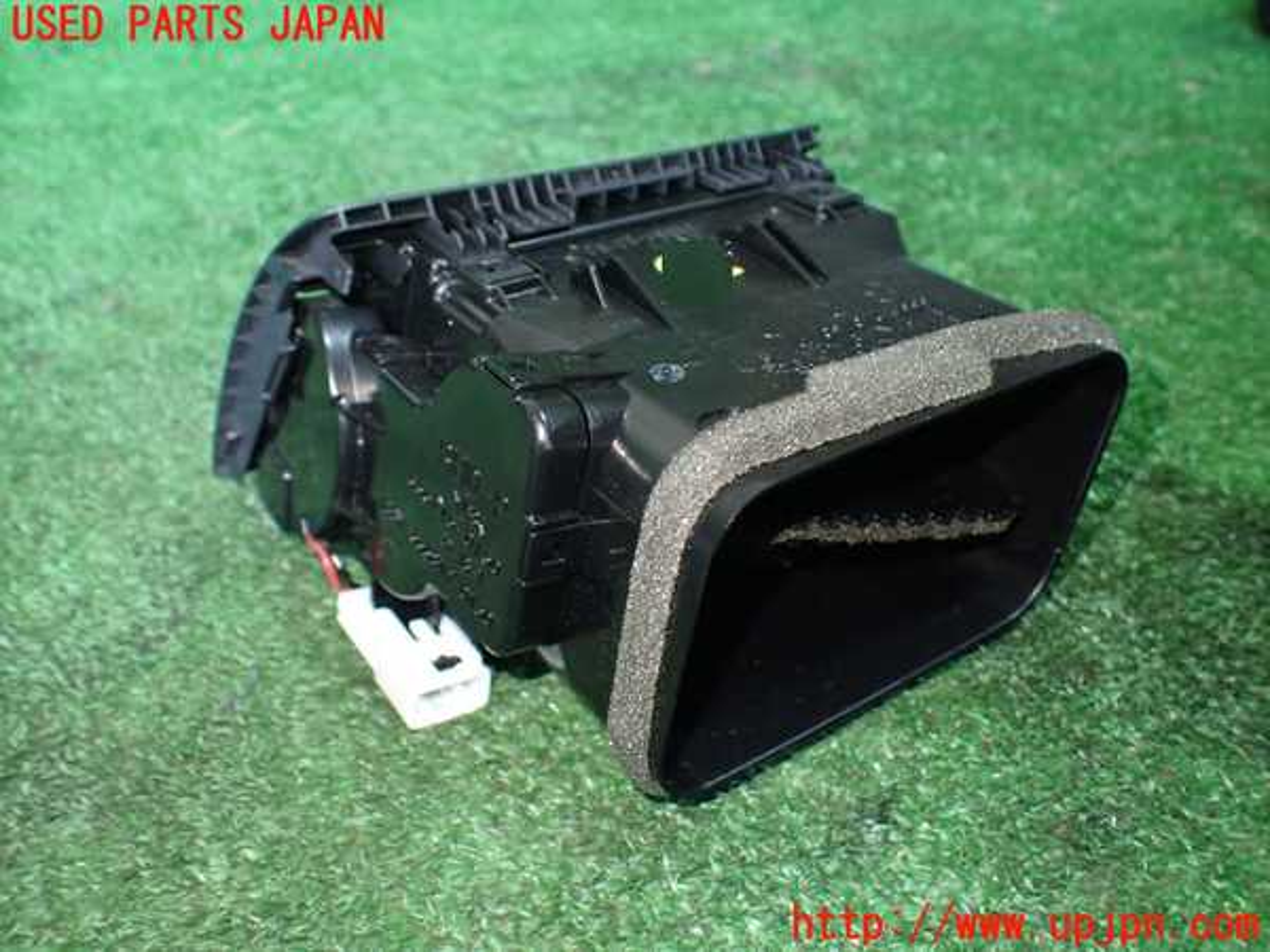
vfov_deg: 46.8
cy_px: 476
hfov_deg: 60.0
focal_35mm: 30
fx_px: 1101
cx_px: 635
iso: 800
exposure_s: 1/30
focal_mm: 5.4
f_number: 2.3
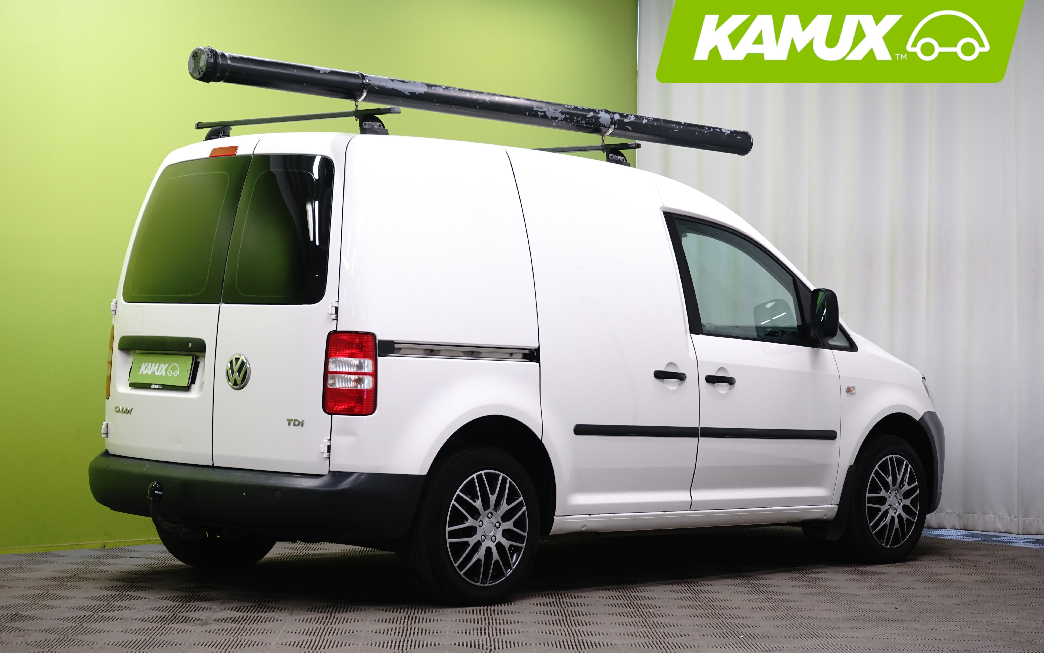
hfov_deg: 28.6
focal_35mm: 72
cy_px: 310
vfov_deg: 18.1
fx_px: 2049
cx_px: 525
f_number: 9
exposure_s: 1/6
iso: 500
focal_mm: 70
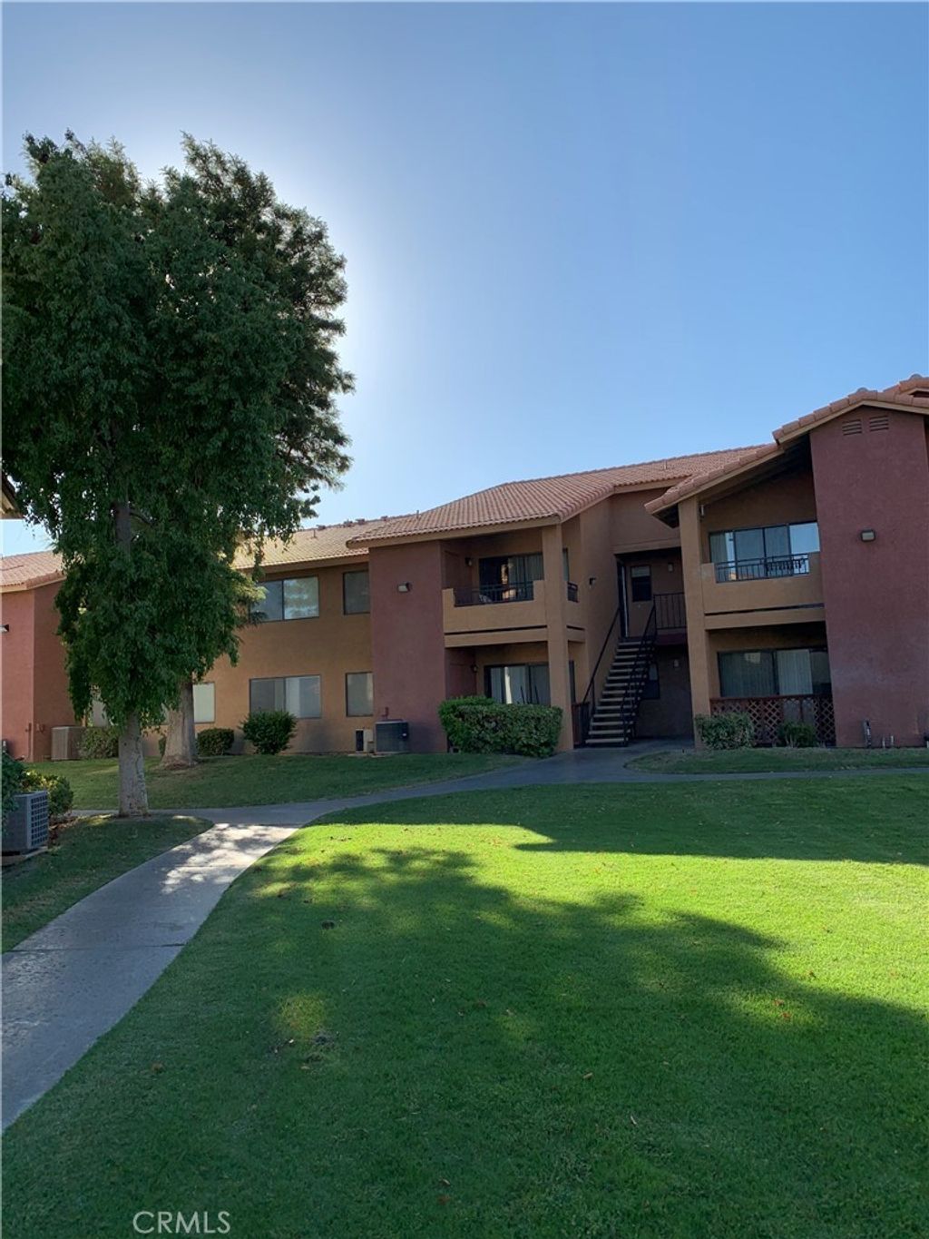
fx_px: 930
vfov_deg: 67.3
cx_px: 464
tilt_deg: +6.3
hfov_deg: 53.1
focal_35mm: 26
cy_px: 620
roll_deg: +1.8
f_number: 1.8
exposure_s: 1/2208
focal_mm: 4.25
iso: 25
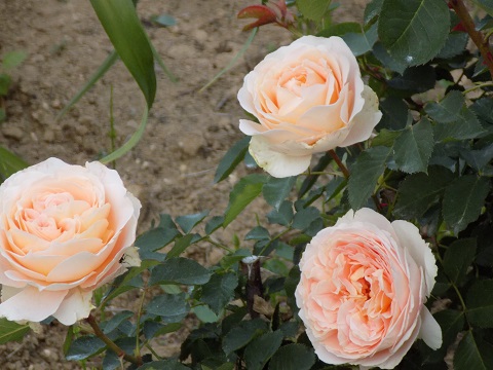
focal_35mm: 259
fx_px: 3689
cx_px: 246
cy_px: 185
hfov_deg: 7.6
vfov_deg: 5.7
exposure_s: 1/30
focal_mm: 46
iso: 280
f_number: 5.7
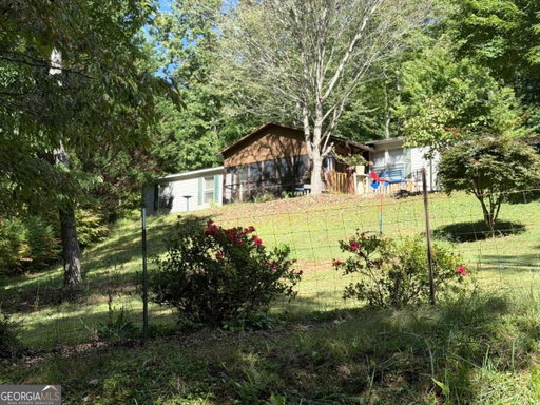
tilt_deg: +12.7
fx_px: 749
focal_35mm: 48
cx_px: 270
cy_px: 202
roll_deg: -0.6
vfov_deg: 30.3
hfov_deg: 39.7
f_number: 1.78
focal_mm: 6.76
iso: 64
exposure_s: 1/1222
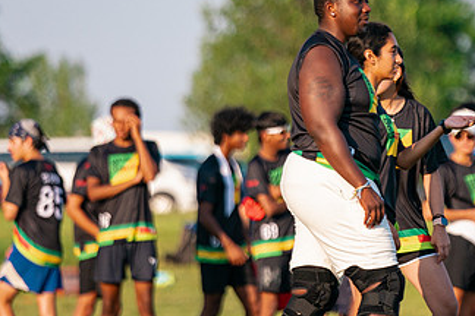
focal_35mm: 502
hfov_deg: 4.1
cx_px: 364
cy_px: 141
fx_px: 6623
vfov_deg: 2.7
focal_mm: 200
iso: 500
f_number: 2.8
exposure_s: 1/4000
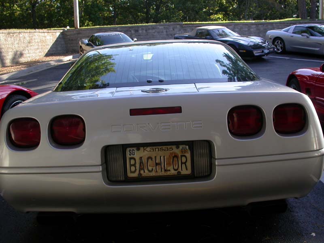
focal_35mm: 38
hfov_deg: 49.0
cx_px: 162
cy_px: 122
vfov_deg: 37.7
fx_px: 356
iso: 100
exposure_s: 1/111
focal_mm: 7.85
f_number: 4.7
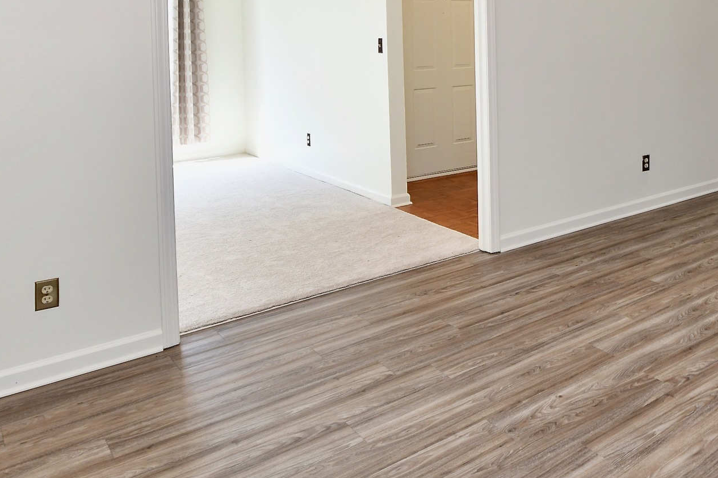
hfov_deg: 47.6
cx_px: 696
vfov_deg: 36.1
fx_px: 678
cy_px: 35
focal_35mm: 34
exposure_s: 1/60
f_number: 6.3
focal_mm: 14
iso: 640
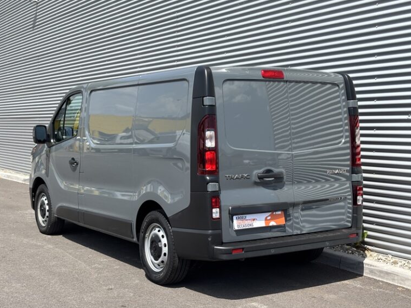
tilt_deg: -3.7
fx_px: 629
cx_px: 208
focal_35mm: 53
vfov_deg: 27.5
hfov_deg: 36.2
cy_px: 155
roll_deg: +0.6
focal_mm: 5.96
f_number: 1.6
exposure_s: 1/1783
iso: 32
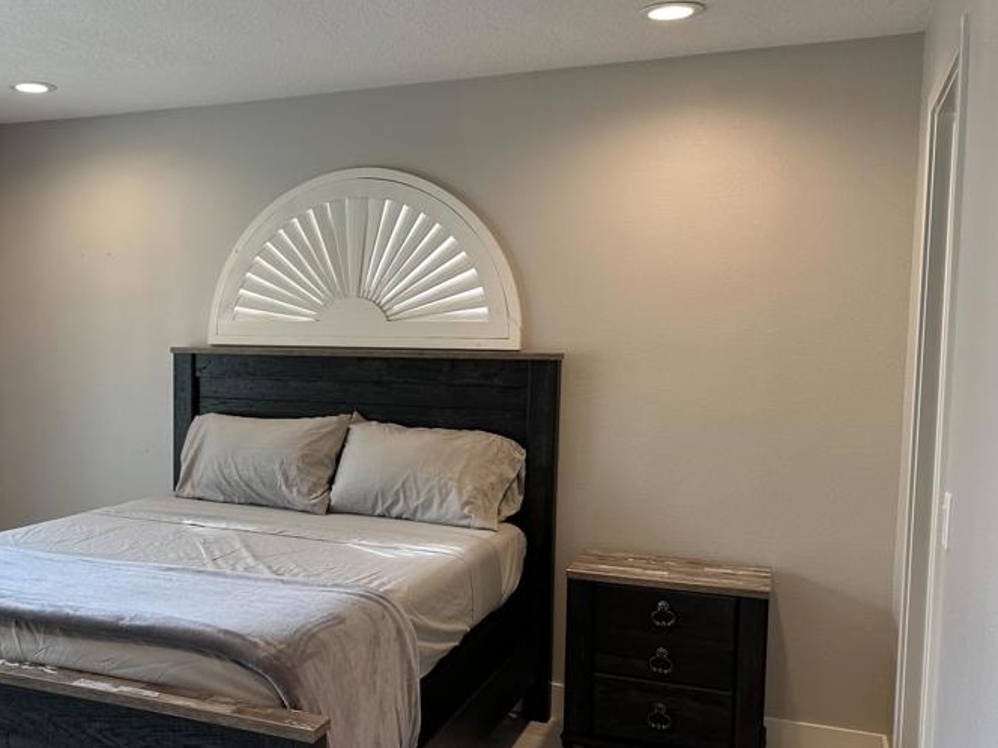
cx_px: 250
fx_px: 1067
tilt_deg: -2.9
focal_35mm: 37
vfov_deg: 38.6
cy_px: 419
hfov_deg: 48.2
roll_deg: +0.2
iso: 80
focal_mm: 6.86
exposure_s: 1/120
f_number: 1.78
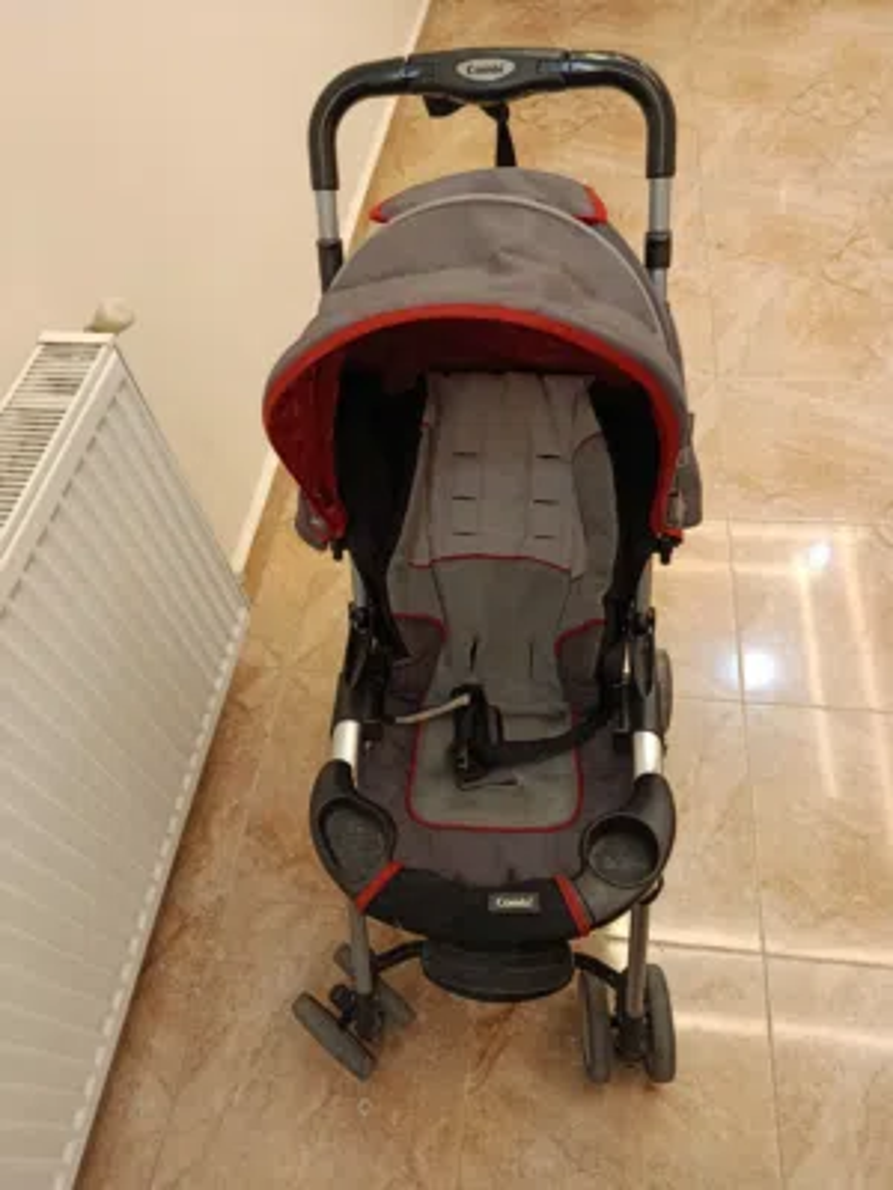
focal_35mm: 24
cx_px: 446
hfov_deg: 56.8
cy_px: 595
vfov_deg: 71.6
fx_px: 826
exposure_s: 1/100
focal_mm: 5.24
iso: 660
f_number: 1.7
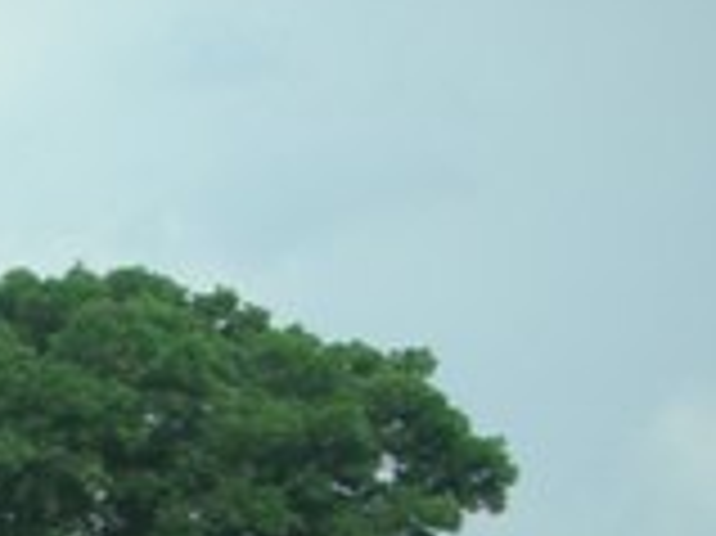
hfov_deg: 10.2
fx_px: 3638
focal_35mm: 176
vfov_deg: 7.8
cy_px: 1324
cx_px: -820
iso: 50
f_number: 8.5
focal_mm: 5.8
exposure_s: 1/70.7
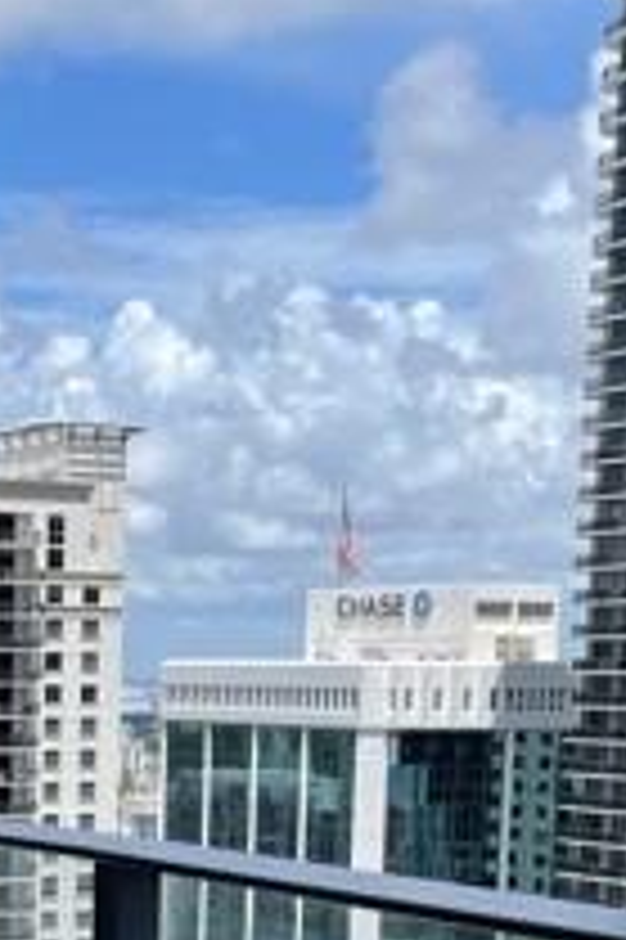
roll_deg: -0.6
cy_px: 1021
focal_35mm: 83
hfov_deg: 16.0
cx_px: -50
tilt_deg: -9.8
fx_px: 2168
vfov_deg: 23.1
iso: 32
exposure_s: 1/2747
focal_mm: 4.2
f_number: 1.6
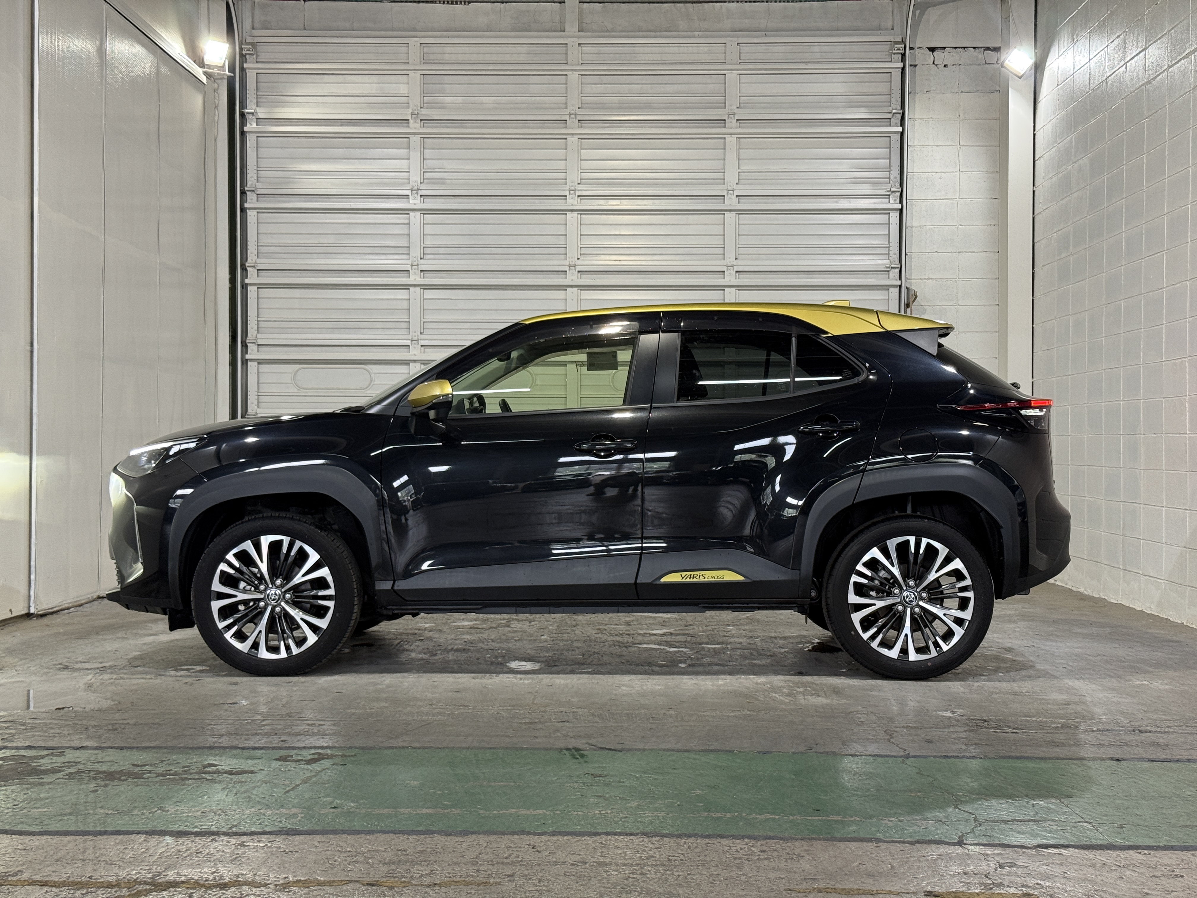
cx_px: 598
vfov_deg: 30.3
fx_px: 1660
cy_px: 449
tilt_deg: +0.3
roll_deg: -0.3
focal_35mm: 48
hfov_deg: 39.7
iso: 80
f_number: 1.78
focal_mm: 6.76
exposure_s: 1/60
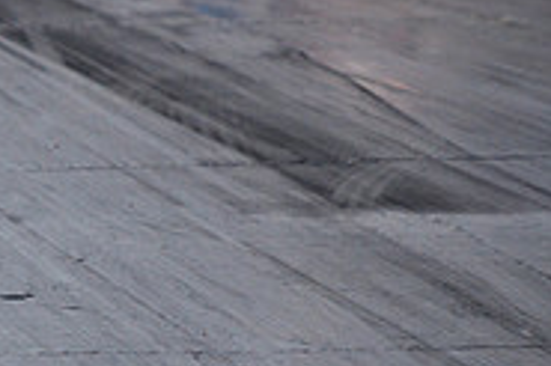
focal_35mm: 776
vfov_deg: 1.8
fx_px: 11860
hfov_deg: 2.7
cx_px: -310
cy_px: 161
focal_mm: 165
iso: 1000
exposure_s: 1/2000
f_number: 5.6
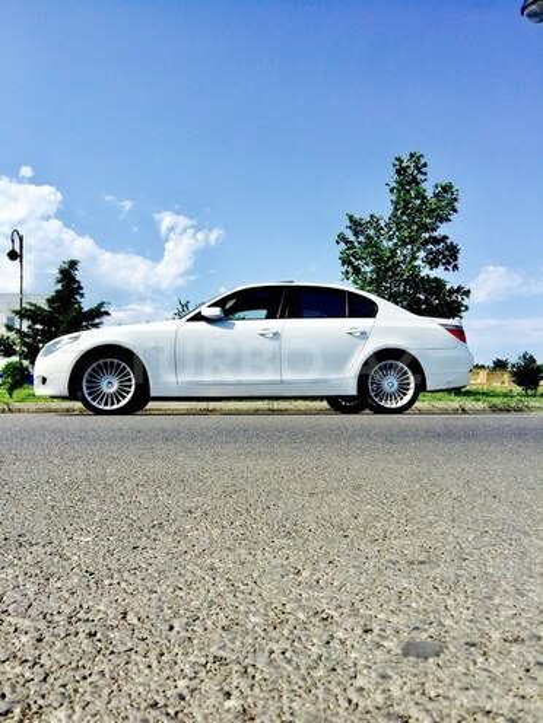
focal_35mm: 29
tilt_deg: +2.1
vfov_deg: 61.7
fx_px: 607
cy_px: 362
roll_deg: +0.4
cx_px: 272
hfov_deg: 48.2
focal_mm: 4.15
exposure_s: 1/2326
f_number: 2.2
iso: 32
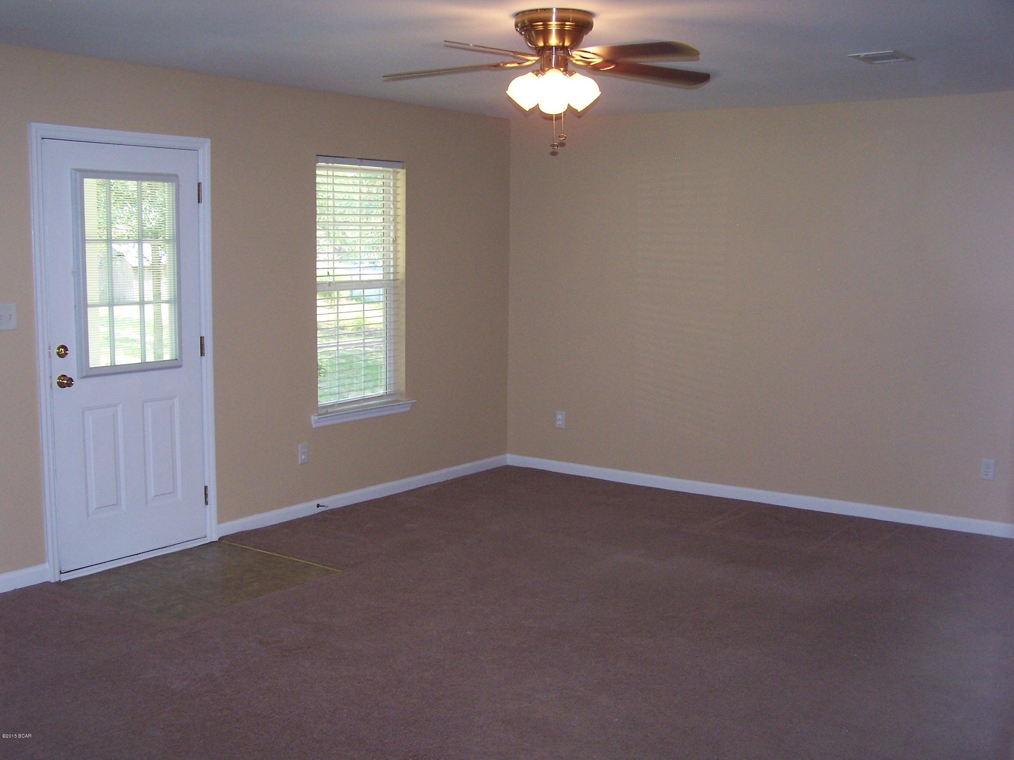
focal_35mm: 38
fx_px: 1113
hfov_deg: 49.0
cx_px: 507
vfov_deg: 37.7
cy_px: 380
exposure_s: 1/60
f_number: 2.8
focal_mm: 6.3
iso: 140
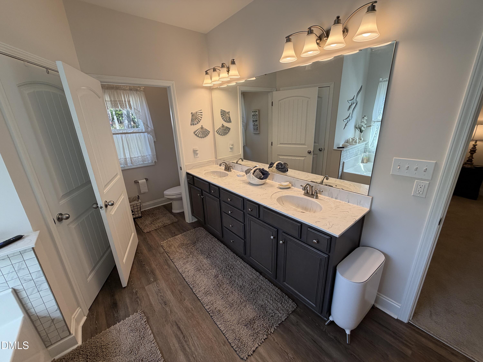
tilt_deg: -18.3
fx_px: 195
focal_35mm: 14
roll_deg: +1.5
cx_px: 242
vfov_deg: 85.7
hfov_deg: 102.1
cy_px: 181
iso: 80
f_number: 2.2
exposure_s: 1/120
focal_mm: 2.22
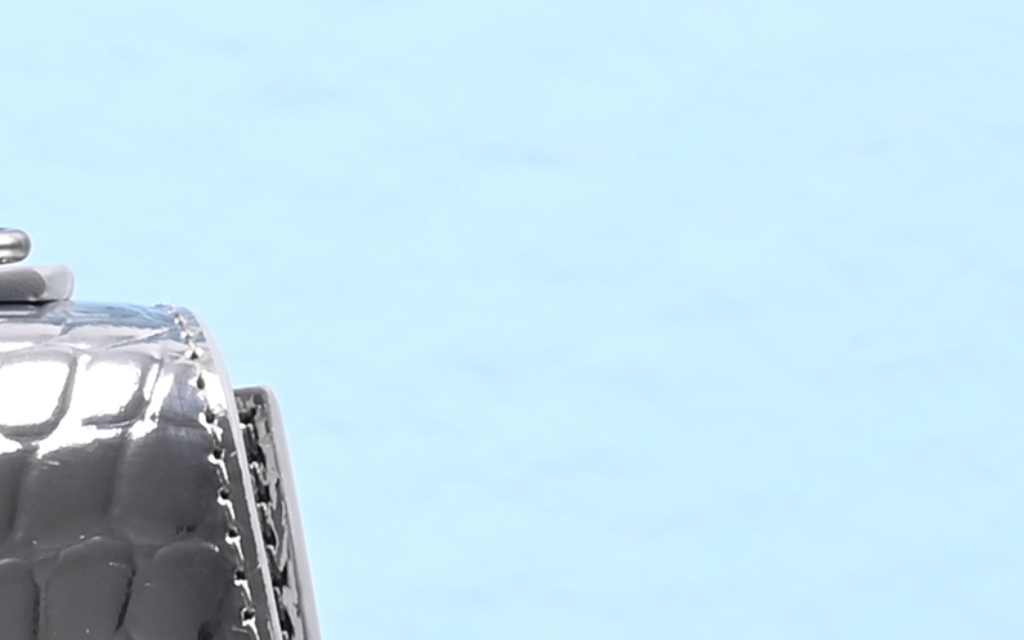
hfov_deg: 6.9
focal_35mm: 301
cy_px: 131
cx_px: -531
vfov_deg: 4.4
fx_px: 8401
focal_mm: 39
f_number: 16
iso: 100
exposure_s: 1/2
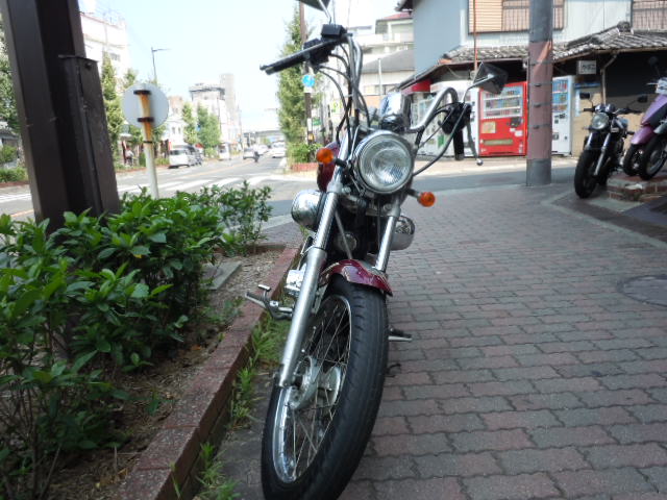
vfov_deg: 49.7
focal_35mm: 28
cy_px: 250
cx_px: 334
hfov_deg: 63.4
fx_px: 540
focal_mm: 5
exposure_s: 1/250
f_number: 3.7
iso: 100
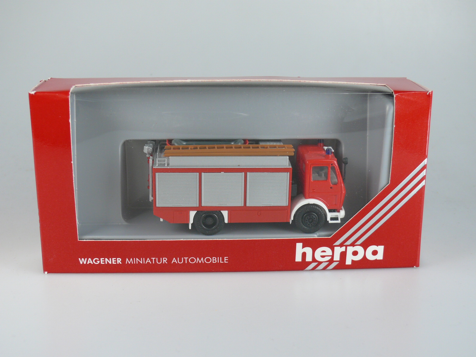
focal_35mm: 49
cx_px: 238
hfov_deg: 38.9
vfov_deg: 29.7
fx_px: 674
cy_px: 178
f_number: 3.2
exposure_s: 1/80
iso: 100
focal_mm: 9
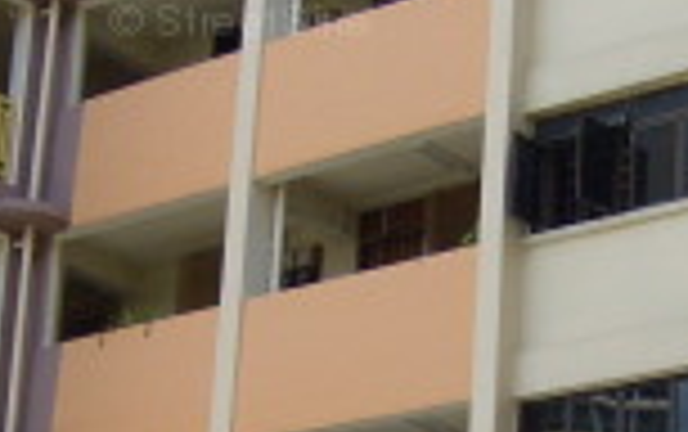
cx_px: 445
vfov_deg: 9.8
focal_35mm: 133
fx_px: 2497
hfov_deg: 15.7
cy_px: 477
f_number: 7.1
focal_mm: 5.8
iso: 80
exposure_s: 1/125
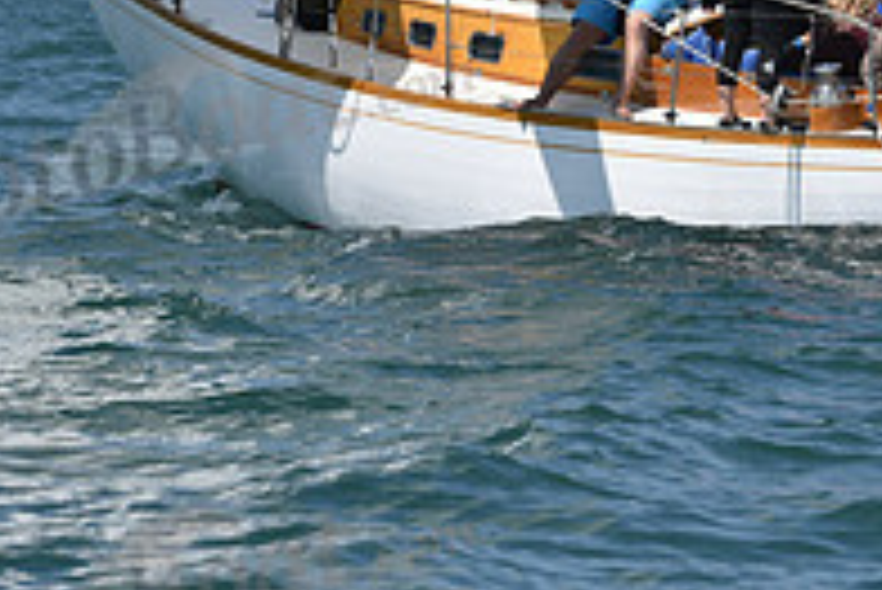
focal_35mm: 385
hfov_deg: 5.3
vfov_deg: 3.6
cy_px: -155
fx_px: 9439
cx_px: 711
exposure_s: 1/800
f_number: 6.3
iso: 320
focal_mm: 130
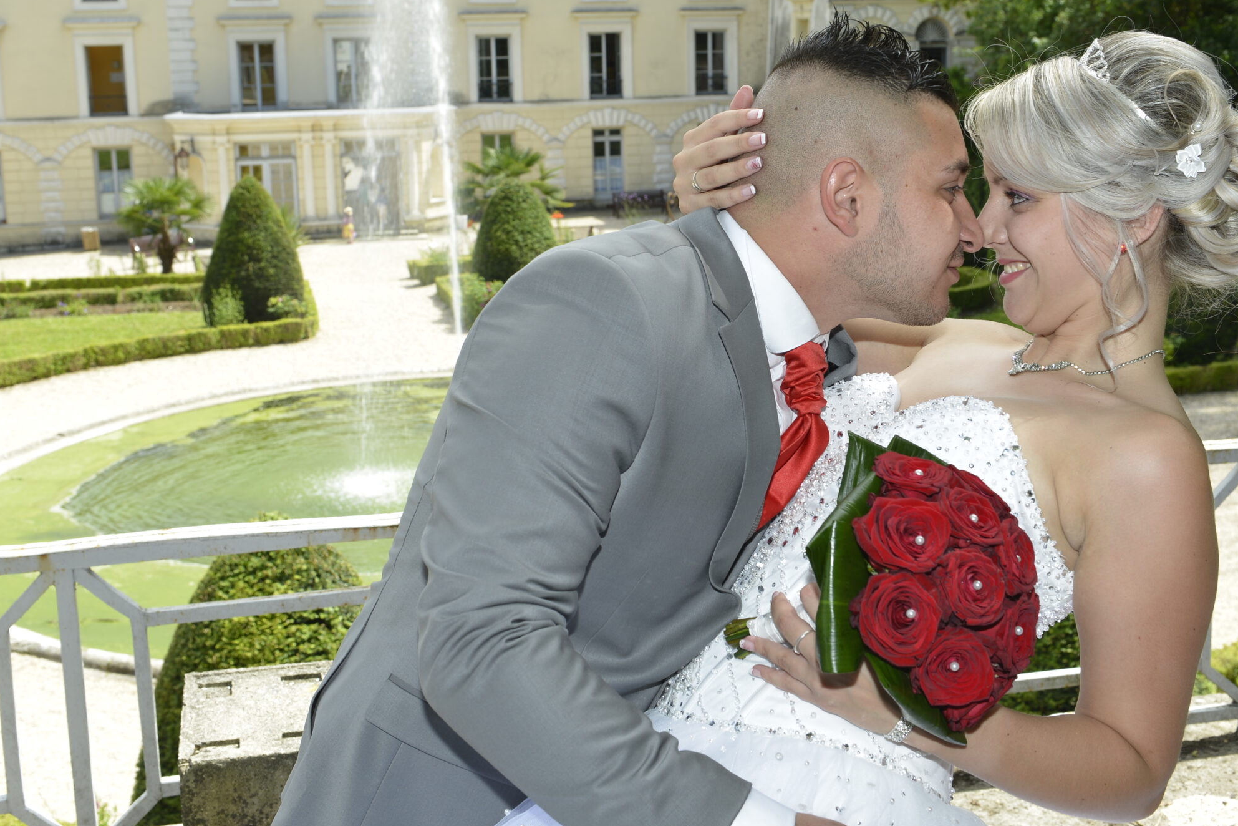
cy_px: 333
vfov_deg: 27.5
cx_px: 666
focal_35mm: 49
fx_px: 1685
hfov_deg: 40.3
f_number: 9
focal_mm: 38
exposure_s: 1/80
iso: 100
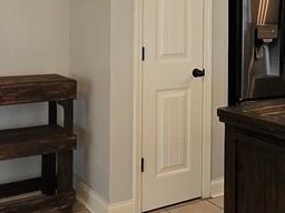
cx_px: 194
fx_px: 428
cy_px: 39
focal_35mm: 52
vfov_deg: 27.4
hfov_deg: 36.4
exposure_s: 1/60
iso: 320
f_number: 2.2
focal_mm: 1.7
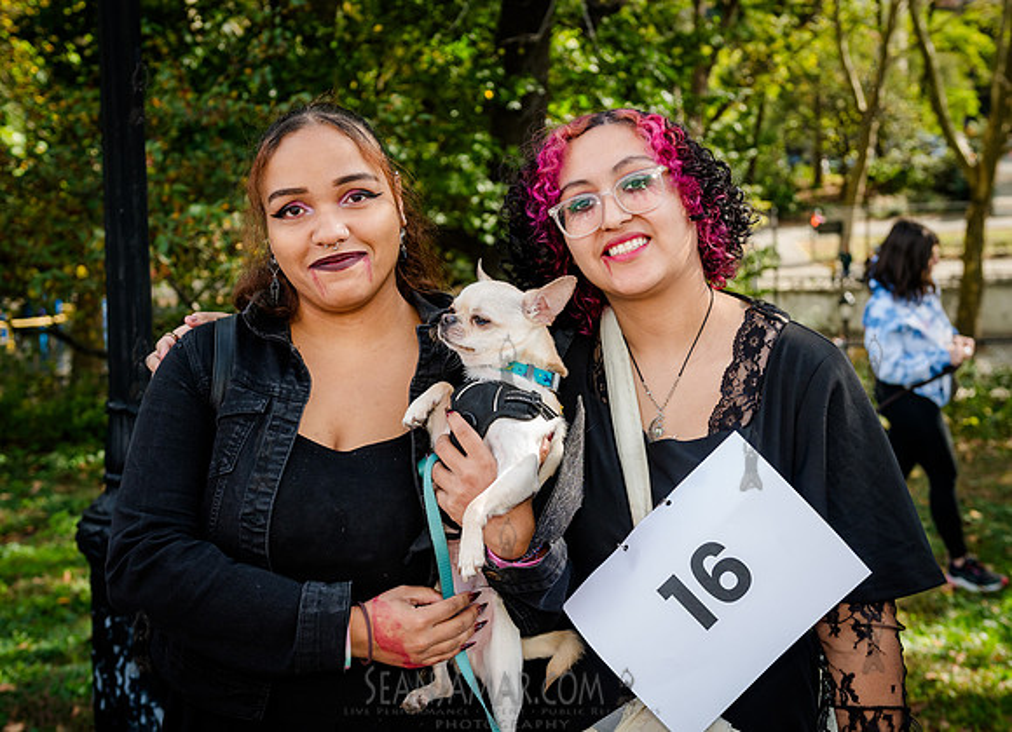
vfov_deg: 27.5
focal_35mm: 52
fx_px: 1496
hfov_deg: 37.4
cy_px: 325
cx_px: 501
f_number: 5
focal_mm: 44
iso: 1000
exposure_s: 1/1000
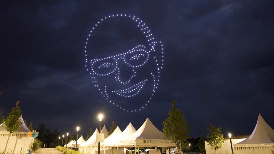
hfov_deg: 71.9
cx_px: 141
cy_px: 67
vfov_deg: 44.3
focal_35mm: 26
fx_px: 189
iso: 6400
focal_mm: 24
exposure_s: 1/25
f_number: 2.8
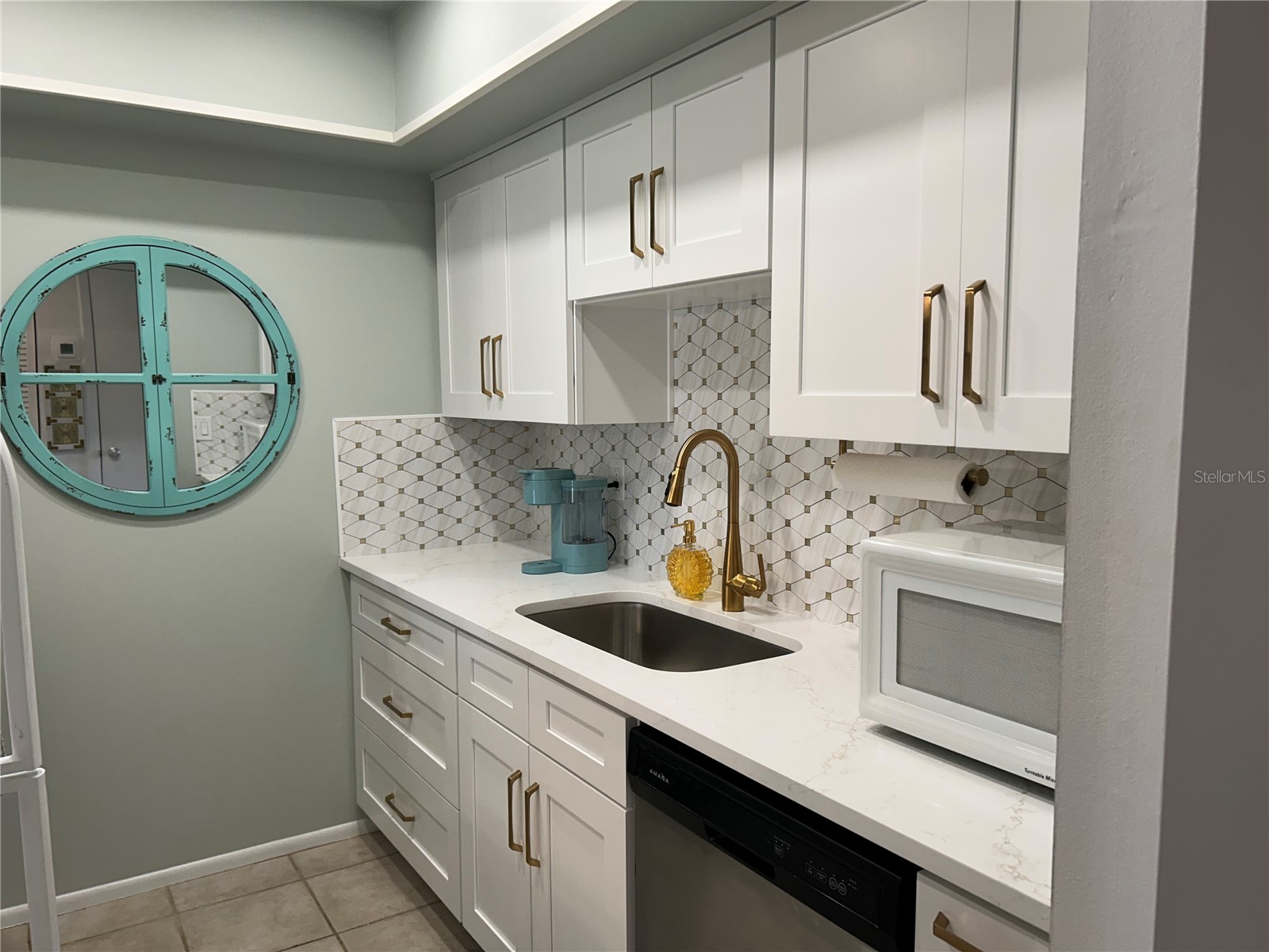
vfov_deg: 53.1
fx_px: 953
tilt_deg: -5.3
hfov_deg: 67.3
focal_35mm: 26
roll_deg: +0.0
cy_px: 476
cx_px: 634
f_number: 1.5
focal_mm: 5.7
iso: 80
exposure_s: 1/120
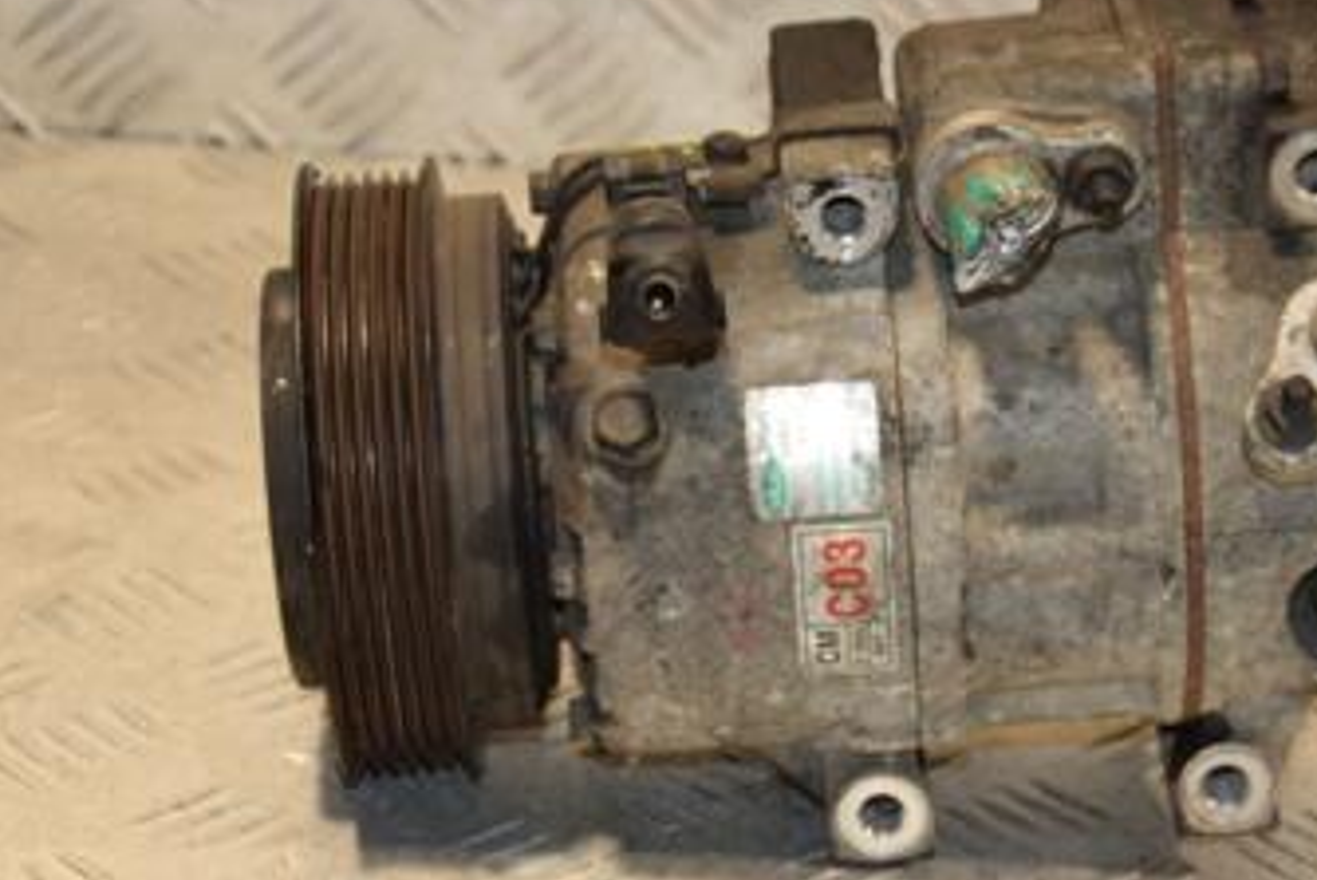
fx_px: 5124
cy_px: 474
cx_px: 887
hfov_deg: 14.6
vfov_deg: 9.8
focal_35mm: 140
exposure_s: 1/200
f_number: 5
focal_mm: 52
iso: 800
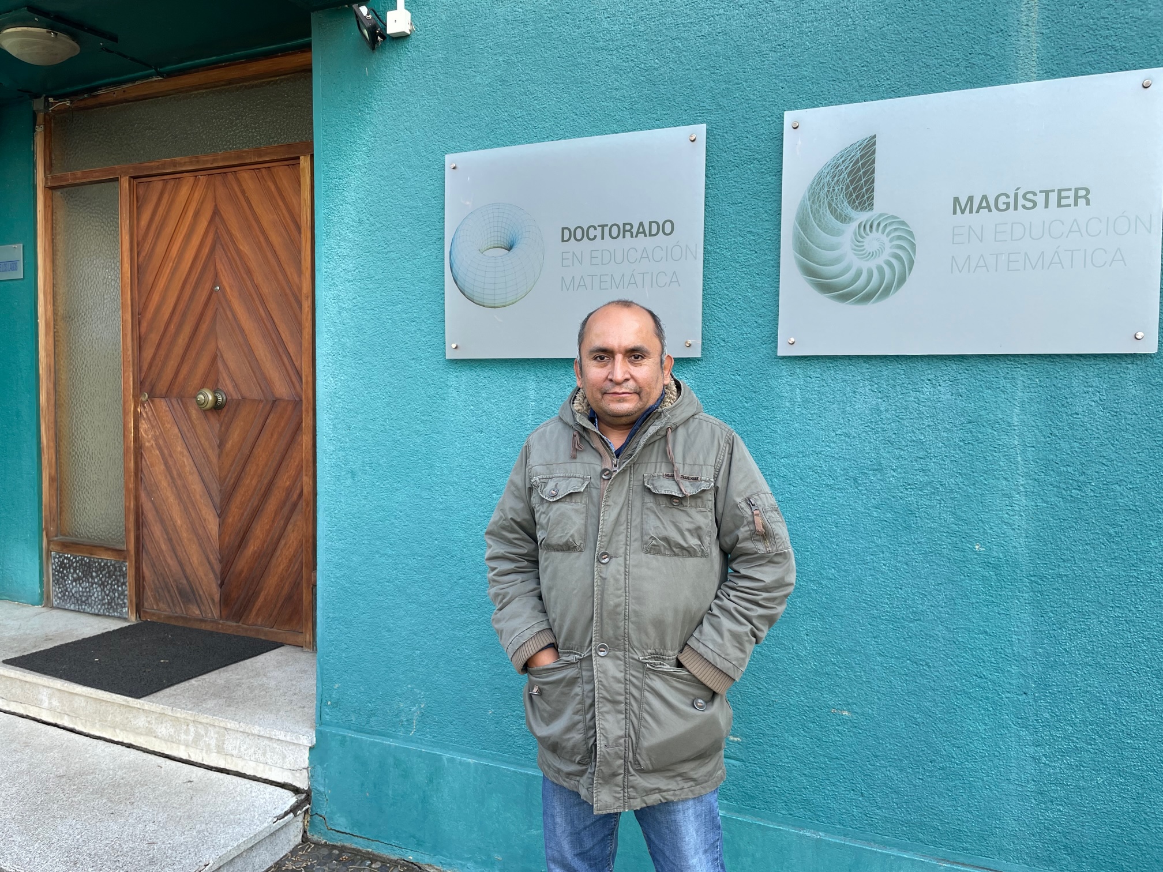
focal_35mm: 26
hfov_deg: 67.3
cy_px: 436
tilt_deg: -2.8
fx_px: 874
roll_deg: -0.4
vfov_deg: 53.1
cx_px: 582
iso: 32
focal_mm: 4.2
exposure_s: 1/186
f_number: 1.6
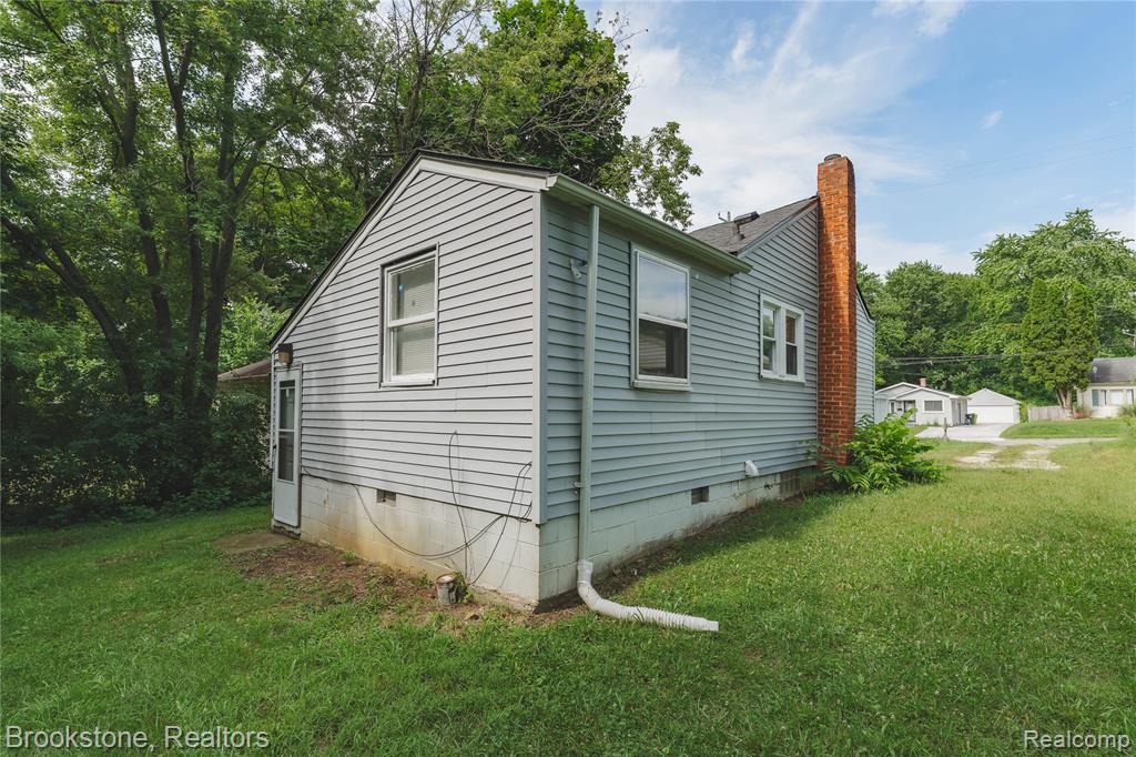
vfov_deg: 71.0
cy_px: 378
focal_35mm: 17
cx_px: 568
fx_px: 530
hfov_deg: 94.0
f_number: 5
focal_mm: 16.8
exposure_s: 1/1000
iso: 320
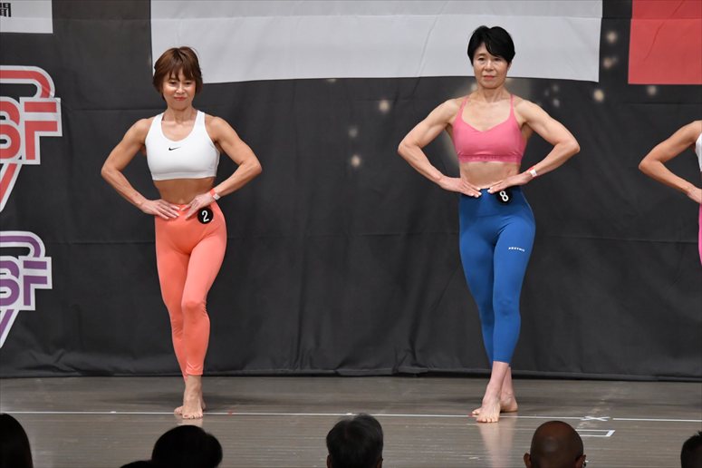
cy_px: 234
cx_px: 351
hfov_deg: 9.2
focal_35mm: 225
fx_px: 4385
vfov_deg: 6.1
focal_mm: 150
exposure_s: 1/400
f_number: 5.6
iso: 4000
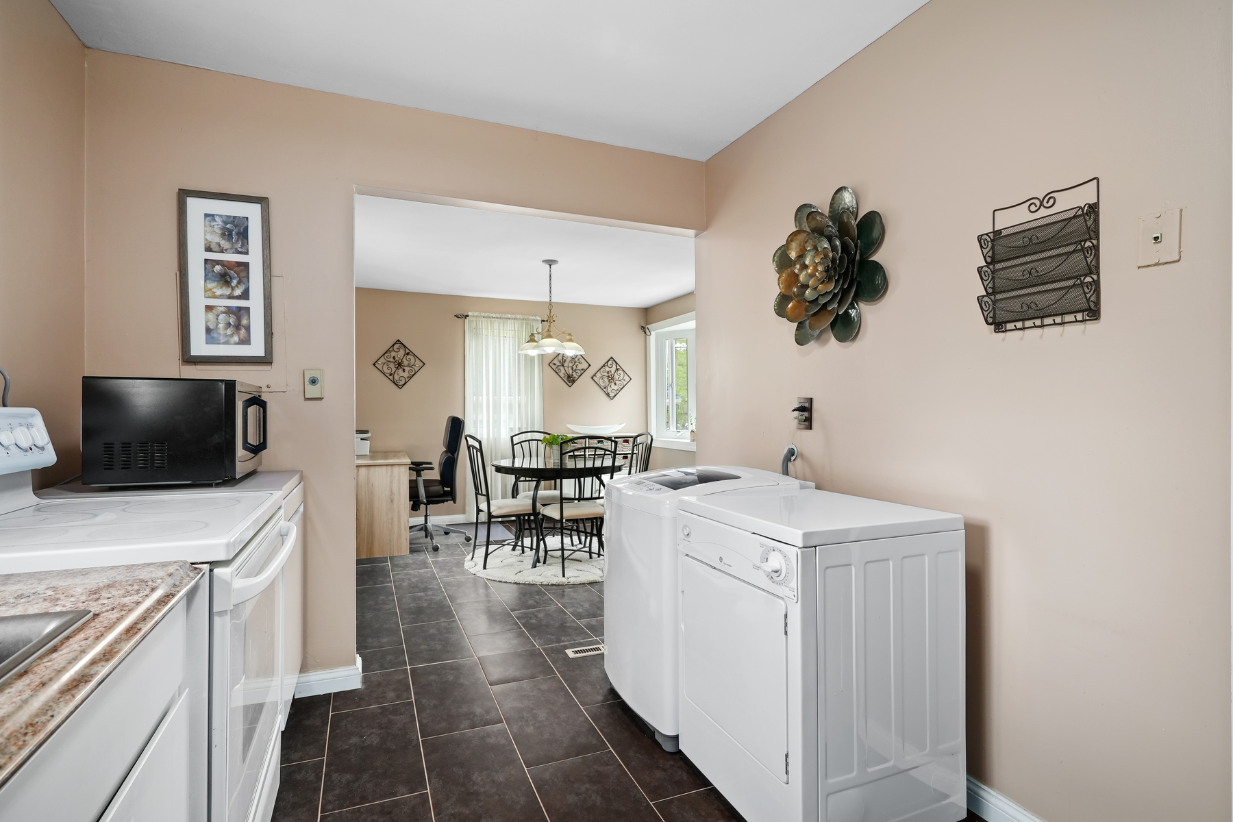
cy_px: 411
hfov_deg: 96.7
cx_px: 616
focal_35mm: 16
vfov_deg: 73.7
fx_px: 548
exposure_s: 1/1.67
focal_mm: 16
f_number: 8
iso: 400
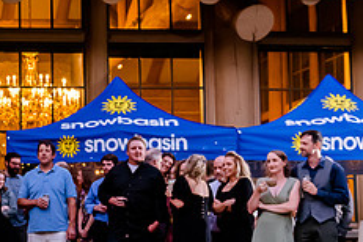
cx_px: -68
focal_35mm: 102
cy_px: 147
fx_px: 1028
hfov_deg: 19.0
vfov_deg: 13.4
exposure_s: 1/200
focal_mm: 36
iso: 3200
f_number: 2.8
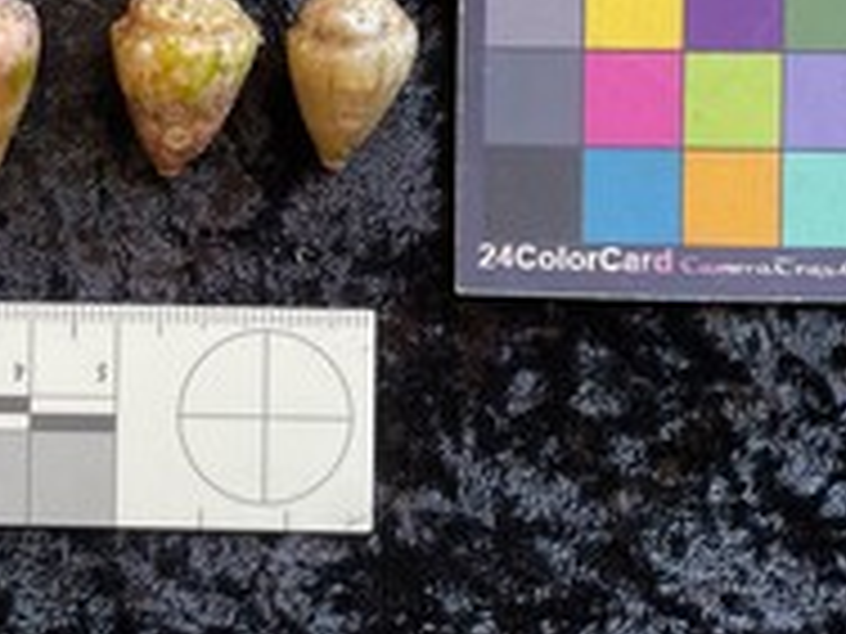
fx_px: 1320
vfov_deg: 26.0
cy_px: 47
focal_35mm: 54
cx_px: 148
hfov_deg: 34.3
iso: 50
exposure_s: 1/50
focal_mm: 3
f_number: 1.8
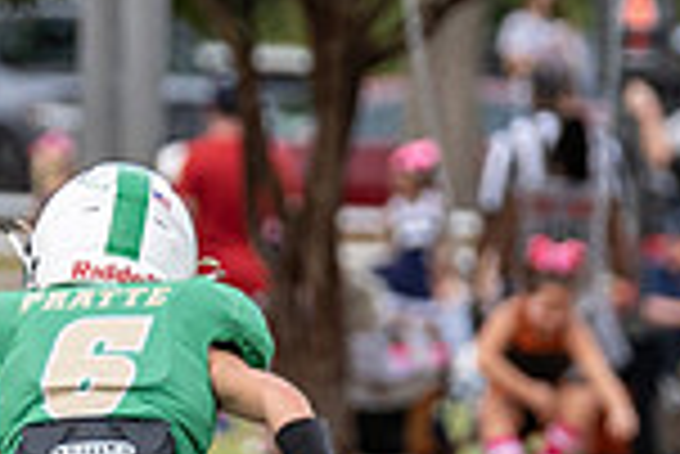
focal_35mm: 1450
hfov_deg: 1.4
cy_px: 227
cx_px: -479
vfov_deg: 1.0
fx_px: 27415
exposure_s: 1/1250
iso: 200
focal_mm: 200
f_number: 3.5
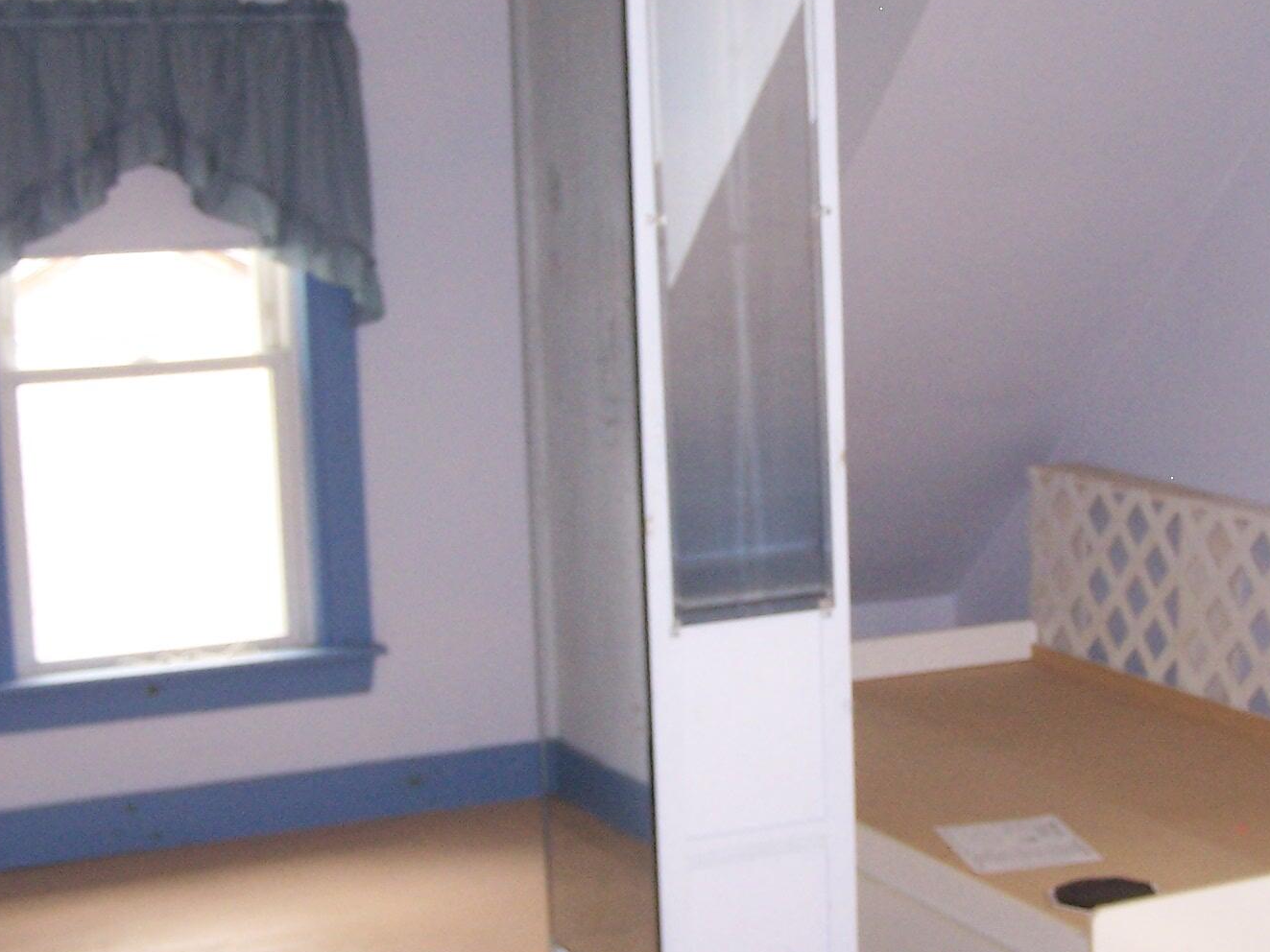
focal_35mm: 74
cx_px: 812
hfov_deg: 26.2
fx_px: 2715
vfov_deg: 19.9
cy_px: 488
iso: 140
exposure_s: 1/60
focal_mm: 6.3
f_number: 2.8
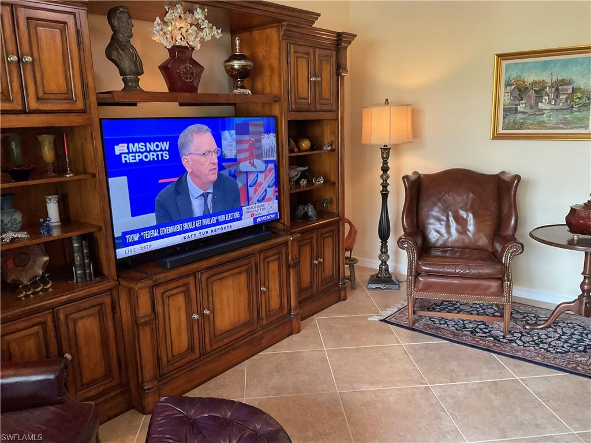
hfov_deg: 61.7
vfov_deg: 48.2
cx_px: 296
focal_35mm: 29
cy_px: 222
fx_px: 495
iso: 160
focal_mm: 3
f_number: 1.8
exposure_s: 1/60
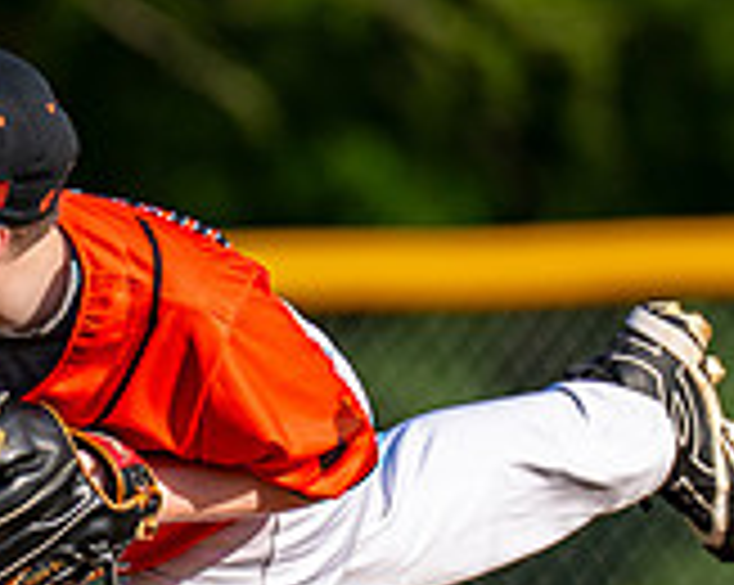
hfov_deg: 1.5
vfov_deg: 1.2
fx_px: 28402
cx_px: 212
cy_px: 523
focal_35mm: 1309
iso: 160
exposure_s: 1/3200
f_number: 2.8
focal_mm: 200
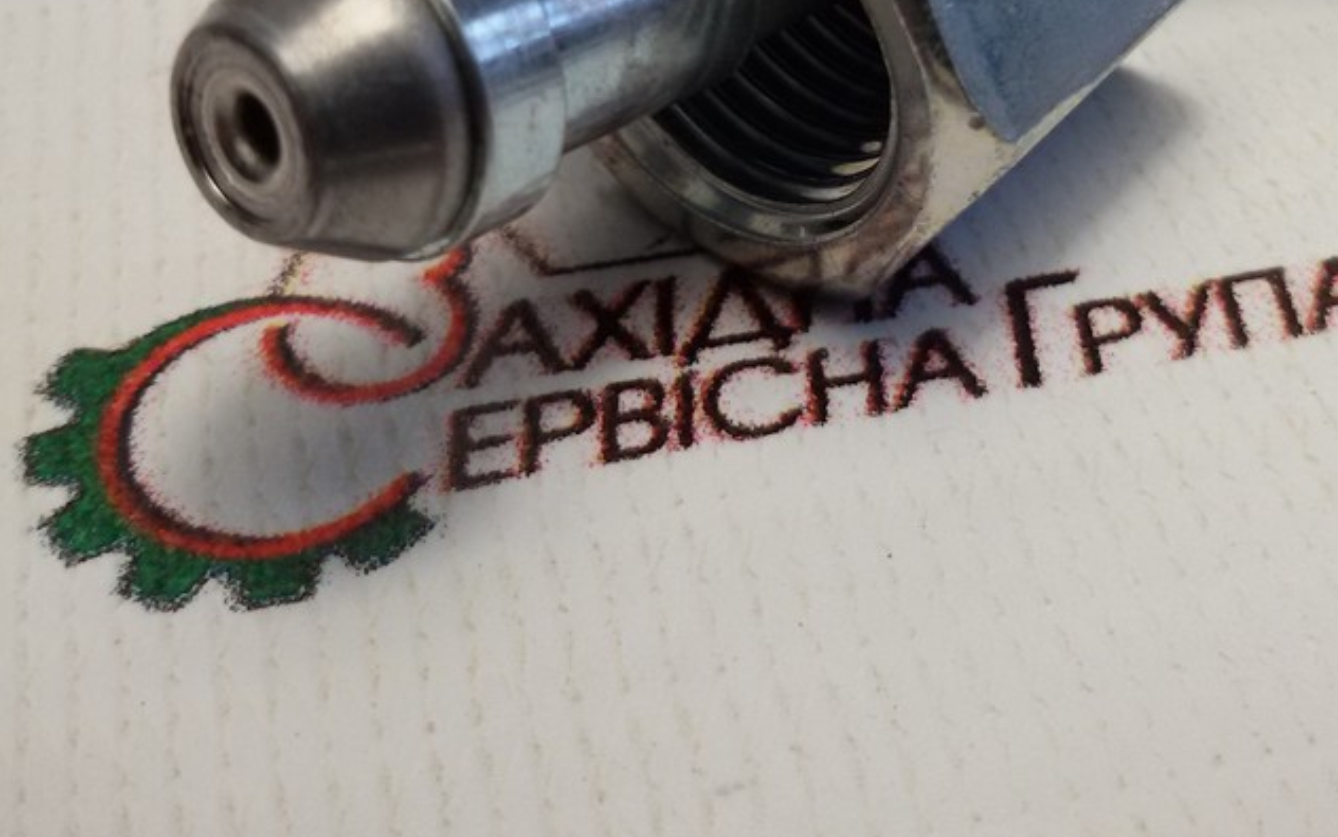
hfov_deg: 38.8
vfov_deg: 24.1
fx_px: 1896
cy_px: 70
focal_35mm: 52
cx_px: 783
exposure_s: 1/100
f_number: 2.4
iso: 64
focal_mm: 2.93
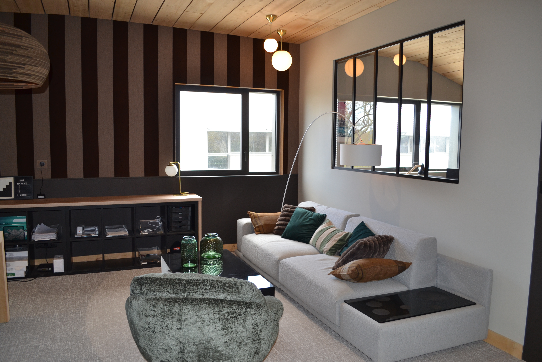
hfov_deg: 67.4
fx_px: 406
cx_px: 271
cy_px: 181
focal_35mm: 27
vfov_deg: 47.9
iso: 400
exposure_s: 1/100
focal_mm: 18
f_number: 4
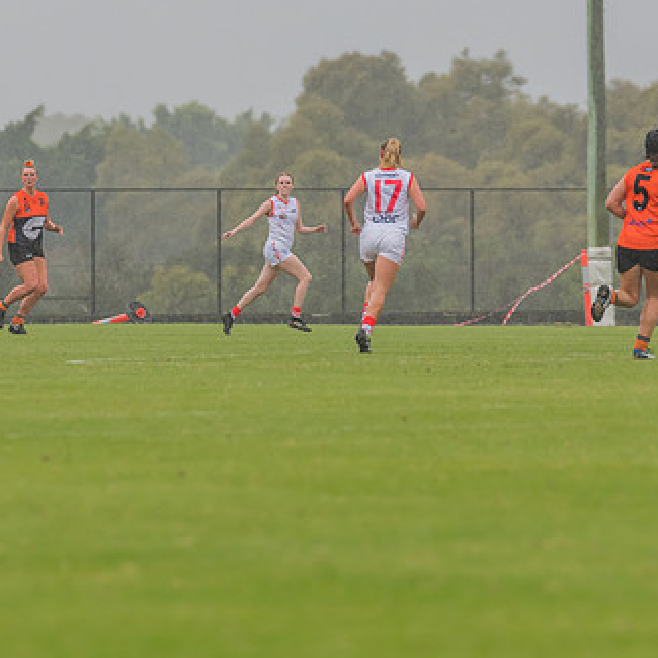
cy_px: 237
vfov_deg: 3.0
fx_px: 12559
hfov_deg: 3.0
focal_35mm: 584
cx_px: 242
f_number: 6.3
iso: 800
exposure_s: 1/2000
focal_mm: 300
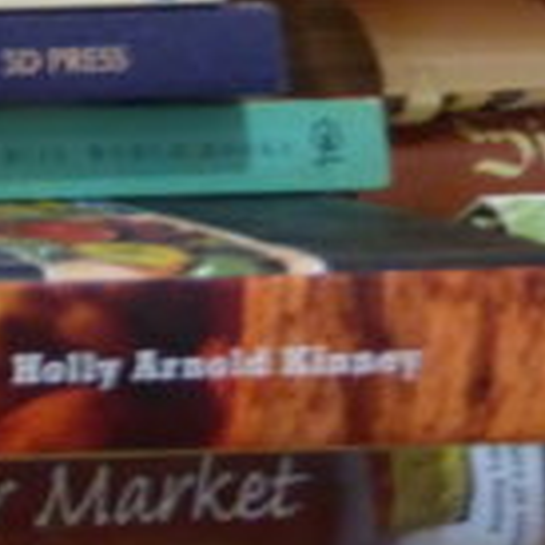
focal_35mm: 119
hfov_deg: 11.8
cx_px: -788
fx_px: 2120
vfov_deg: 13.8
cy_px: -271
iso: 400
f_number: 3.3
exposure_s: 1/6
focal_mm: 4.3
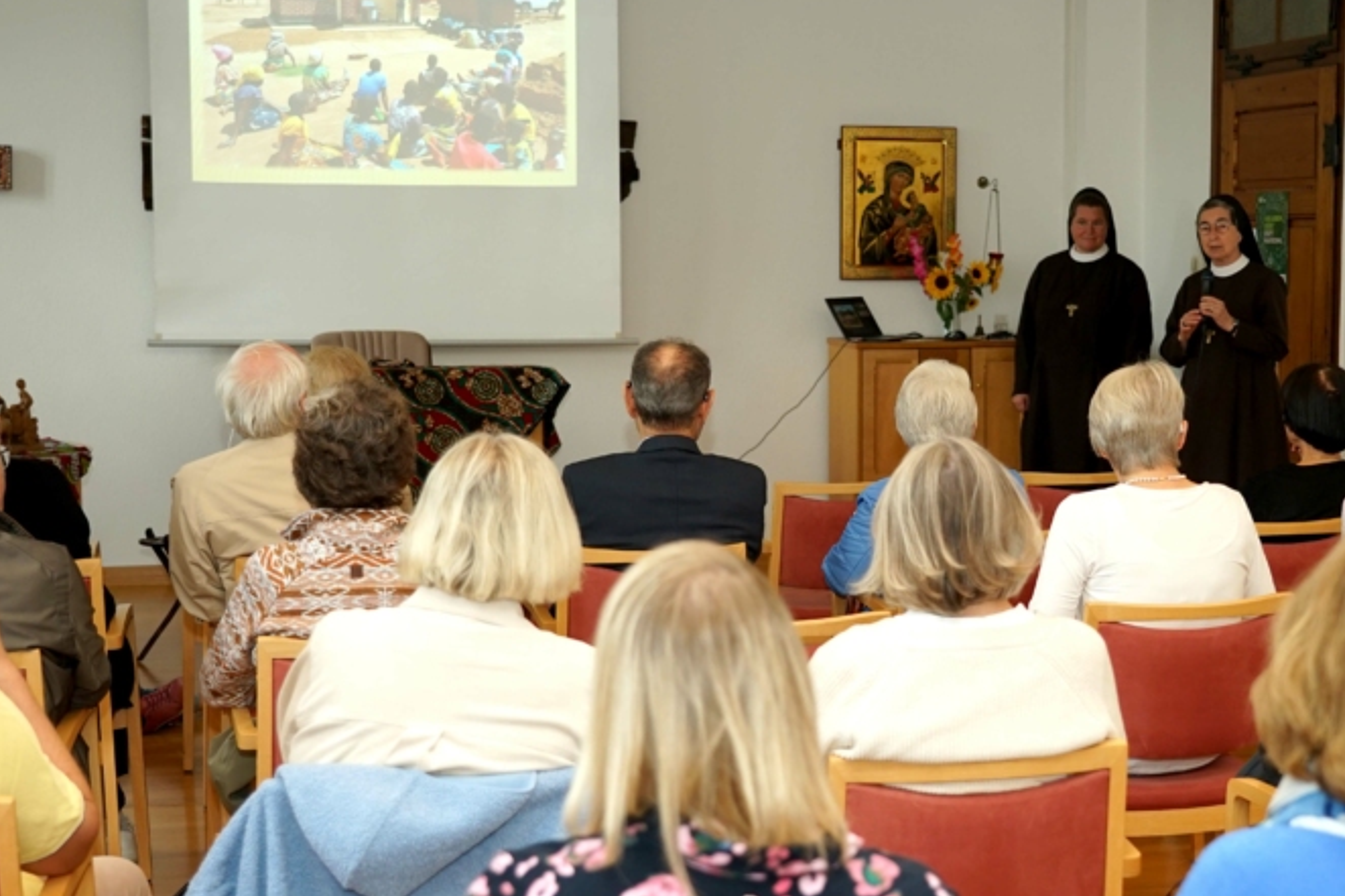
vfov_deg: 20.9
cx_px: 870
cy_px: 501
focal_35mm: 65
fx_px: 2428
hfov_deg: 30.8
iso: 400
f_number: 4
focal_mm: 42
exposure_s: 1/160
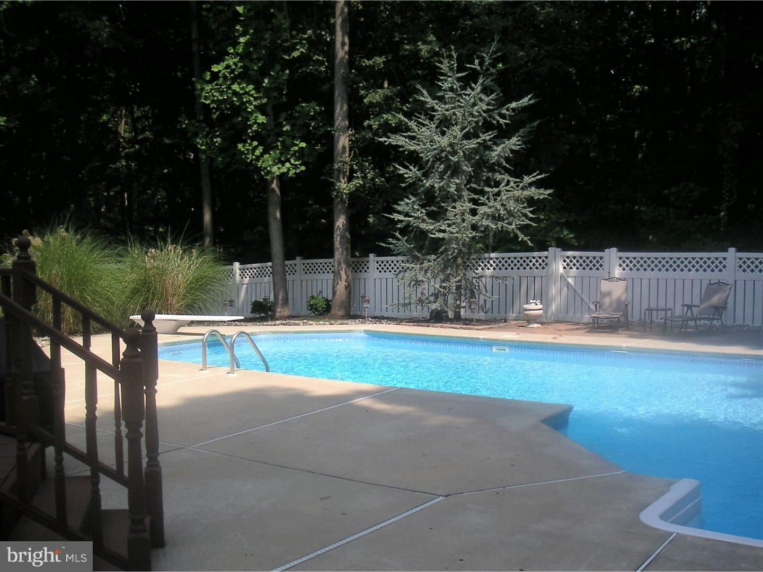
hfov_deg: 49.0
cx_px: 382
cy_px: 286
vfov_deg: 37.7
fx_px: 838
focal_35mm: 38
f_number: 2.8
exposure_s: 1/750
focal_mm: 6
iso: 50
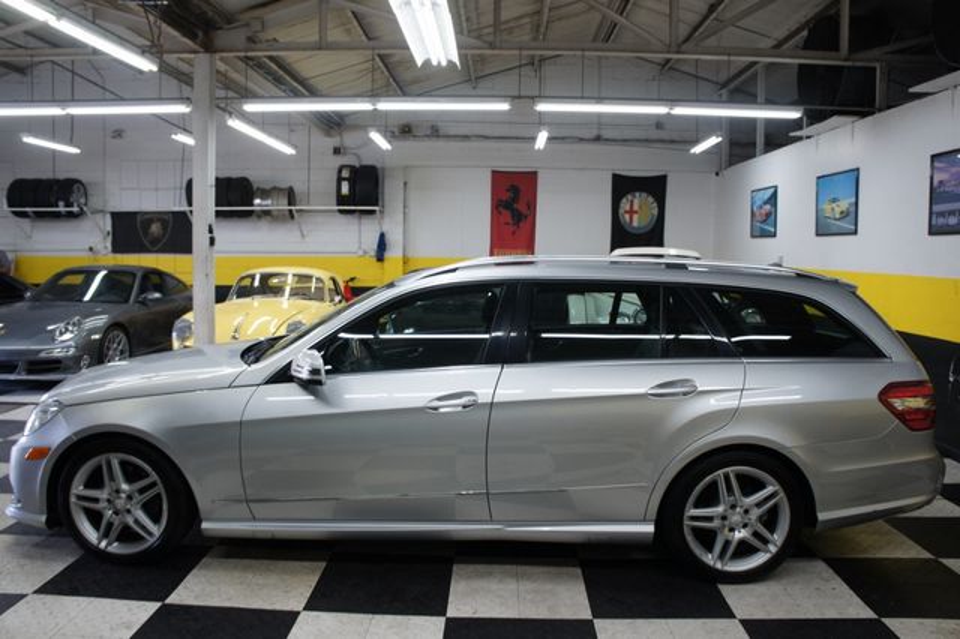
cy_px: 320
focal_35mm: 27
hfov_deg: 67.4
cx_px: 480
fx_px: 720
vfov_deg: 47.9
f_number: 4
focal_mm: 18
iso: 200
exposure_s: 1/40
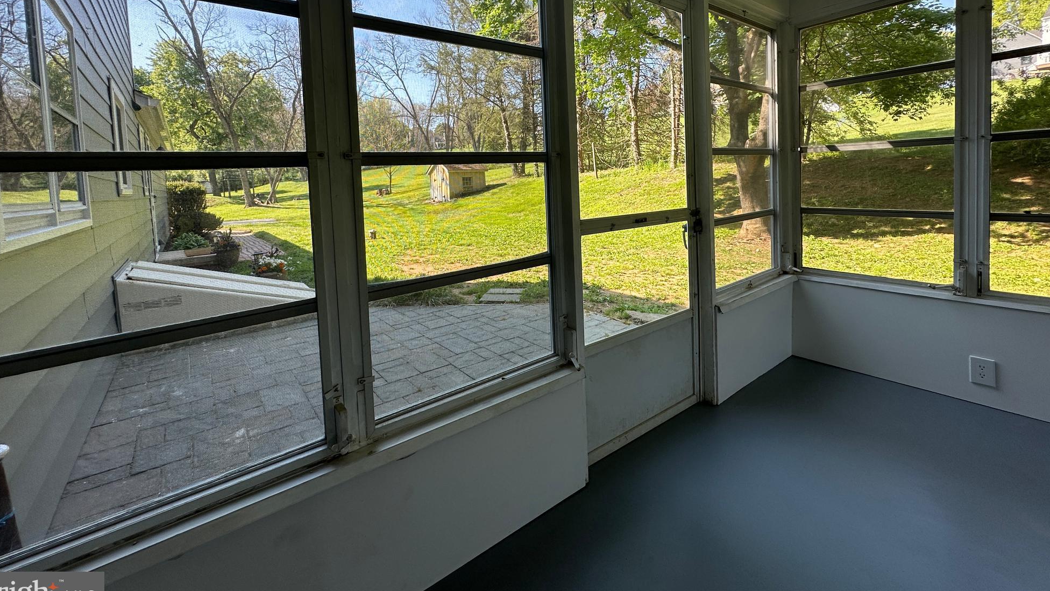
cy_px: 202
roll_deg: +2.7
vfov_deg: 65.5
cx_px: 521
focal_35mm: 16
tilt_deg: -3.0
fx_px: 445
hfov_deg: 99.4
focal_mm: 2.22
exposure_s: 1/313
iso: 40
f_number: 2.2
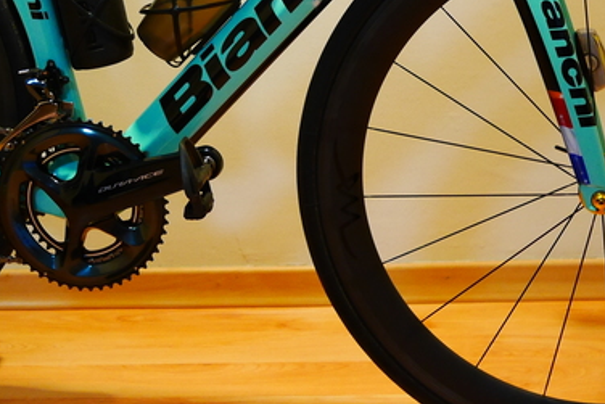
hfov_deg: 19.6
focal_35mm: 104
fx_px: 1748
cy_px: 19
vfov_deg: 13.0
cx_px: 209
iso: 800
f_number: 1.7
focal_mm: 20
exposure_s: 1/60
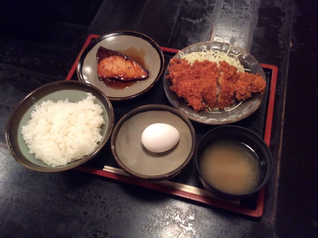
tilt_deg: -59.7
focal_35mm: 32
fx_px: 294
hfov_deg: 56.9
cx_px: 159
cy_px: 119
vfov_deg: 44.1
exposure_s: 1/24
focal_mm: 3.3
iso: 250
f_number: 2.4
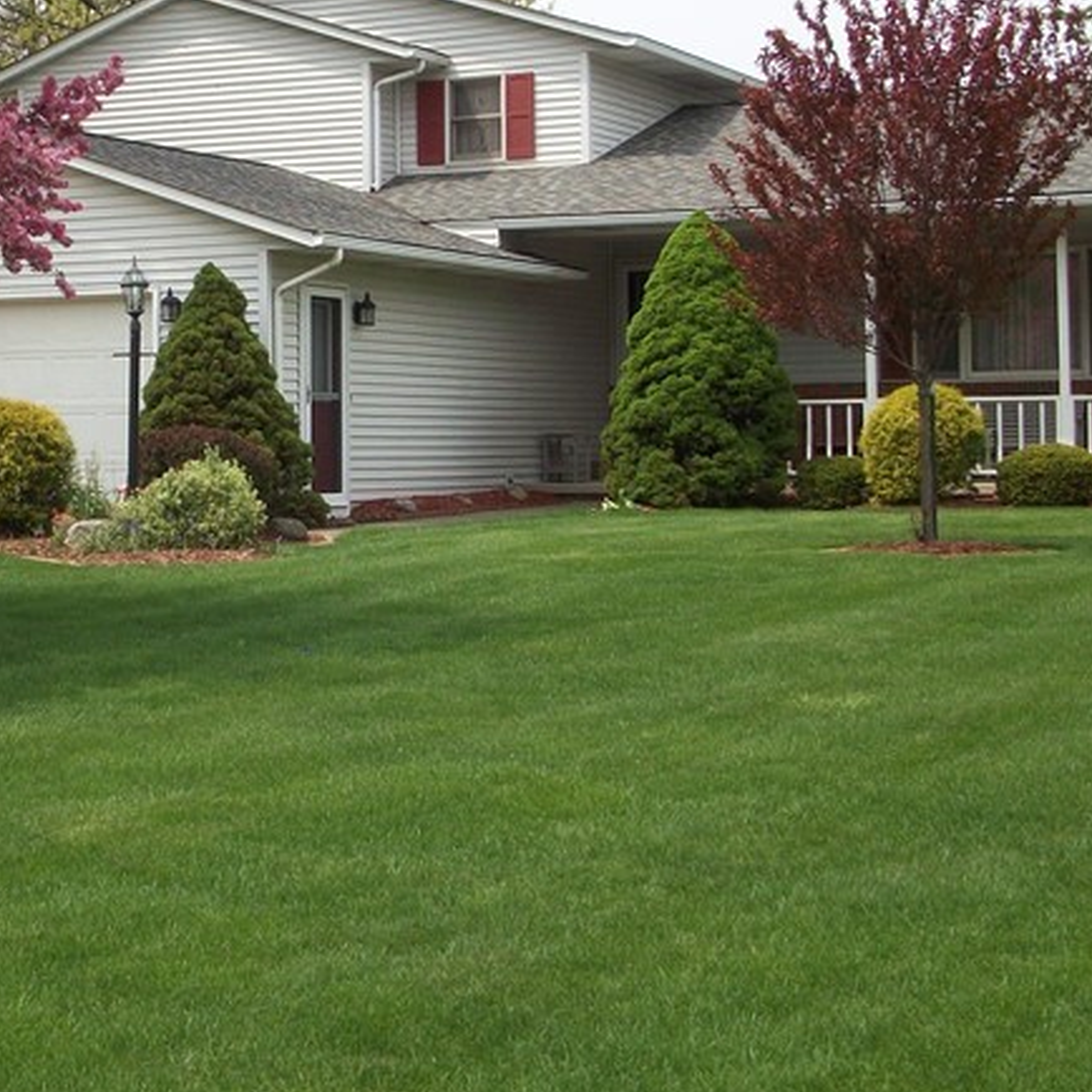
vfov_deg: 23.6
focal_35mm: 73
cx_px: 231
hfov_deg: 23.4
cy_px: 420
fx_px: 2605
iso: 80
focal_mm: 6.3
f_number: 8.8
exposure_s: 1/160
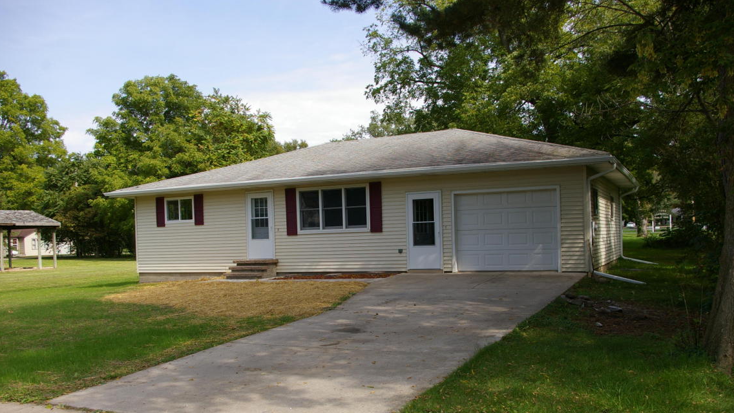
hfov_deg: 58.7
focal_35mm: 34
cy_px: 248
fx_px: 653
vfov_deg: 35.0
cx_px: 365
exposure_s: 1/250
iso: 200
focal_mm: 21
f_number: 8
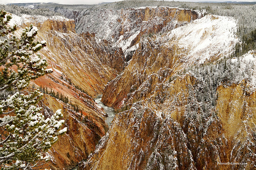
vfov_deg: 31.8
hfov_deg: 46.5
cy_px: 85
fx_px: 298
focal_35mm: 42
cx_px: 128
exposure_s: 1/10
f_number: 13
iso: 100
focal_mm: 28
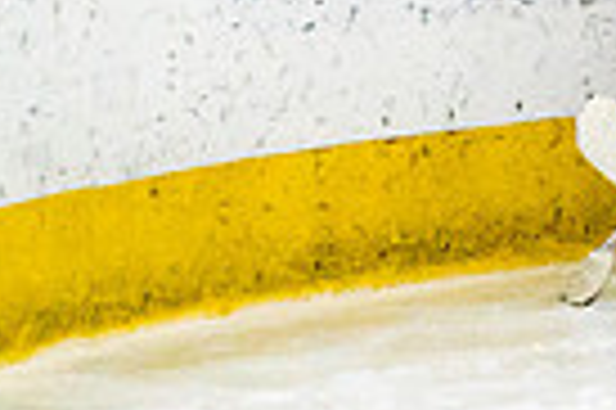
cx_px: 1146
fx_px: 19312
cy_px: -292
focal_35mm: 1130
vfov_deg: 1.2
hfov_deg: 1.8
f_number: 2.8
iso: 4000
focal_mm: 197
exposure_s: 1/1600
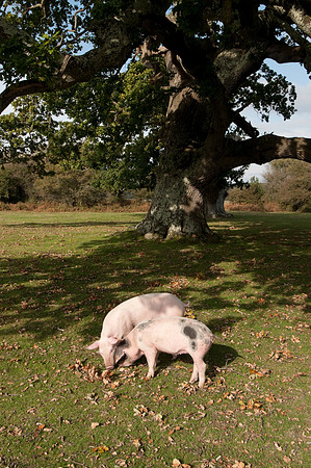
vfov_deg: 53.2
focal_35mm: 36
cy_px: 234
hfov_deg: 36.8
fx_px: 468
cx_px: 156
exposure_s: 1/125
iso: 200
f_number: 11
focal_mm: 24
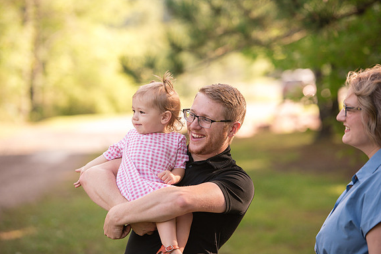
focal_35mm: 156
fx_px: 1651
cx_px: 190
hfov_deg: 13.2
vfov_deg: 8.8
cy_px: 127
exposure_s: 1/500
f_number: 3.5
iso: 400
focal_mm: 155
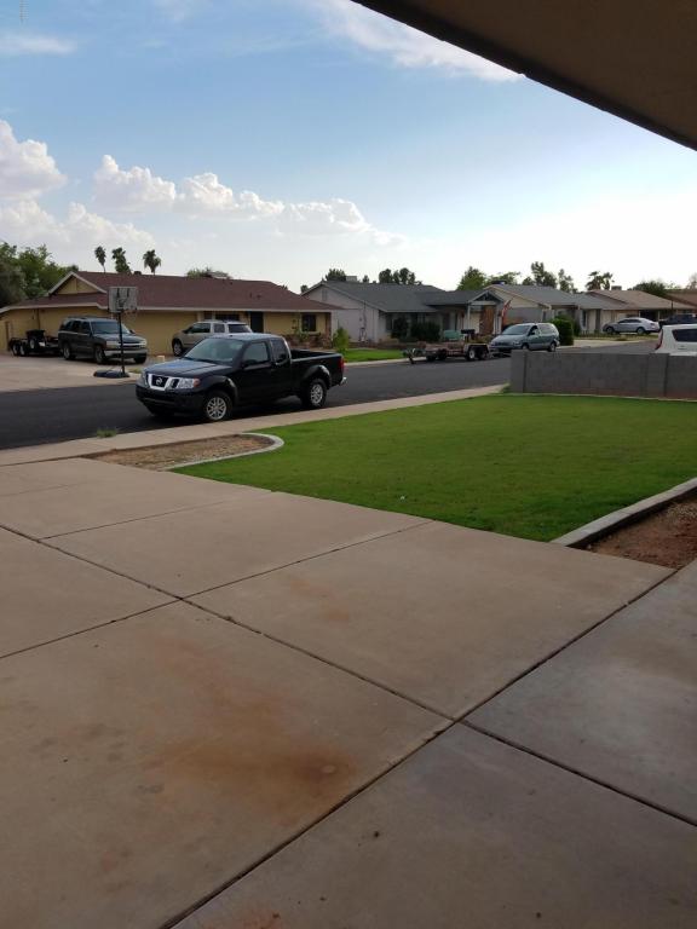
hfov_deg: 53.1
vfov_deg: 67.3
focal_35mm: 26
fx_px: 698
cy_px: 464
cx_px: 348
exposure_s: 1/2056
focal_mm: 4.2
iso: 50
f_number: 1.7
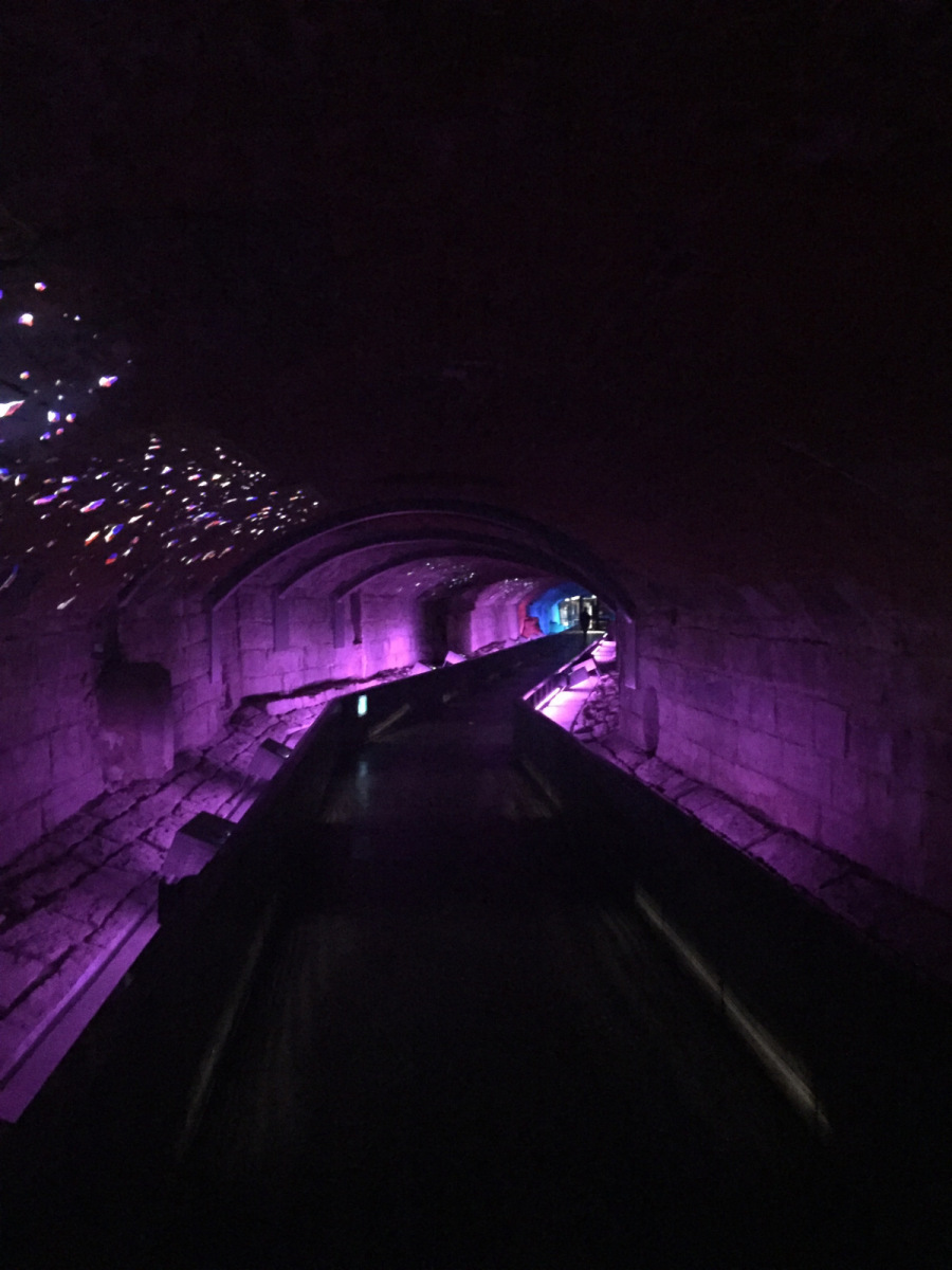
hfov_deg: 48.2
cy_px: 635
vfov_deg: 61.7
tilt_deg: -0.6
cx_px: 476
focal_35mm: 29
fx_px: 1063
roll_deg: -0.5
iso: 2000
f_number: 2.2
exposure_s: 1/15
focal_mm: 4.15
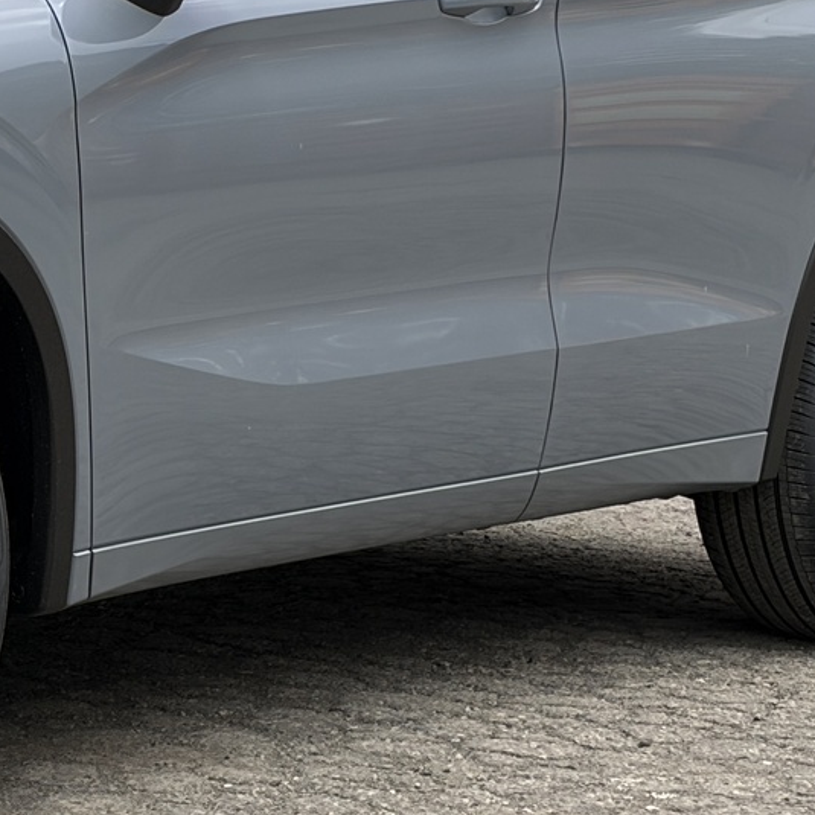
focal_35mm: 176
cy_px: 288
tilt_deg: -5.6
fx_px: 4688
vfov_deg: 9.9
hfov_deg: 9.8
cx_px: -161
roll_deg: -0.4
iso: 32
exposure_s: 1/1799
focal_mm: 5.96
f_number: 1.6
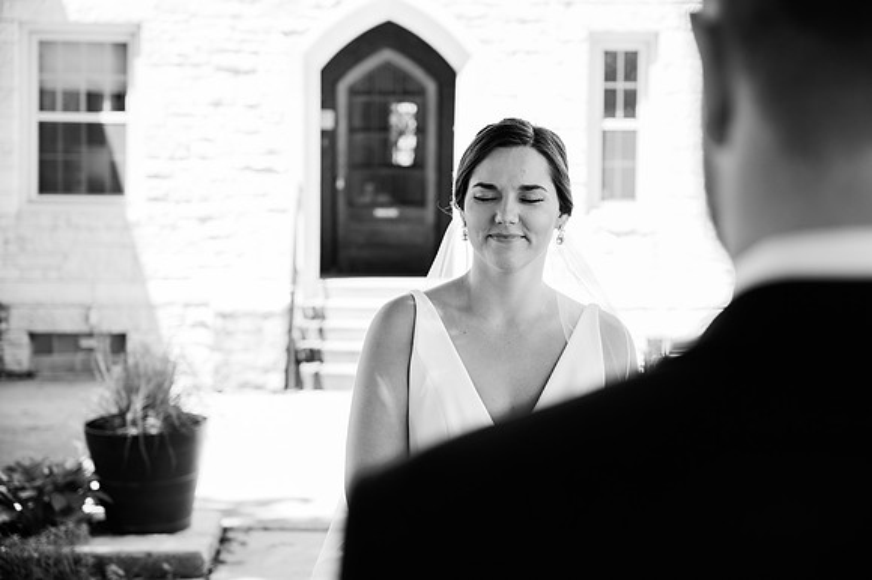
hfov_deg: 32.4
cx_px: 436
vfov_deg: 21.9
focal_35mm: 62
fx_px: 1501
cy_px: 290
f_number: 4
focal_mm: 62
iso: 320
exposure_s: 1/320
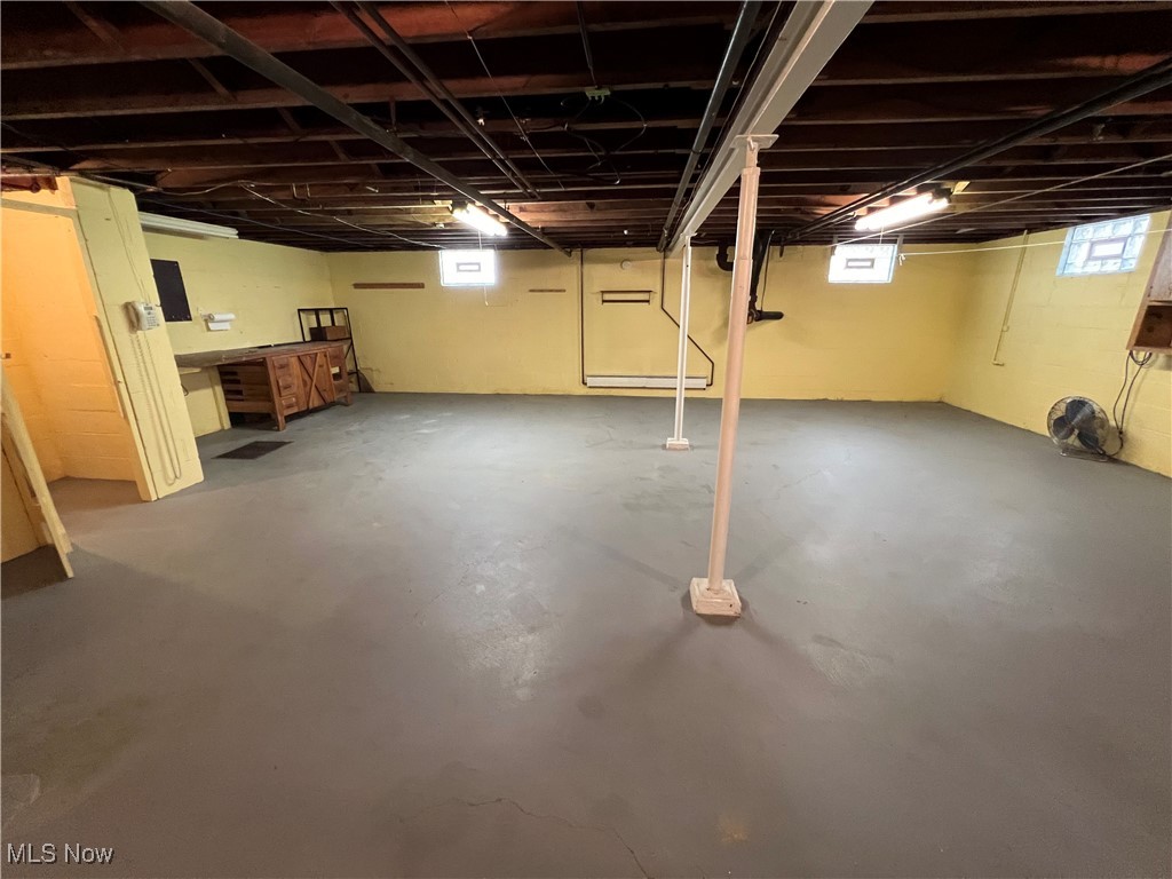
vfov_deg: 89.9
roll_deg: +0.5
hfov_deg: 106.2
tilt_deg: -16.3
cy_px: 440
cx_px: 586
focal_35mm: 13
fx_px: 440
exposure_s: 1/60
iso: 500
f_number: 1.8
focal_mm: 1.57
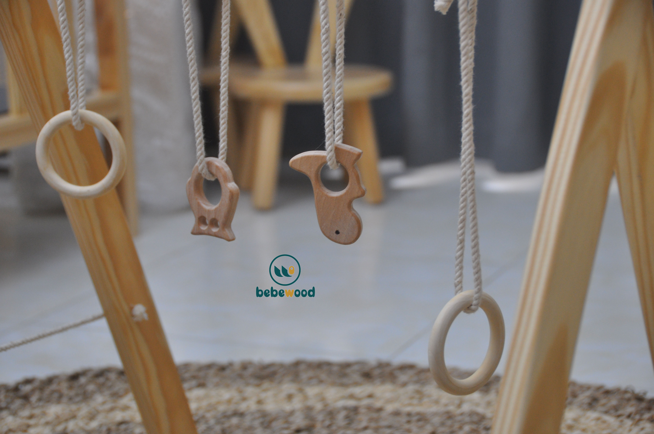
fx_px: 1633
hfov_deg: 22.6
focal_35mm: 90
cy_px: 217
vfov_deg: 15.2
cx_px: 327
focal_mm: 60
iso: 640
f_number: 4.8
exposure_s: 1/30
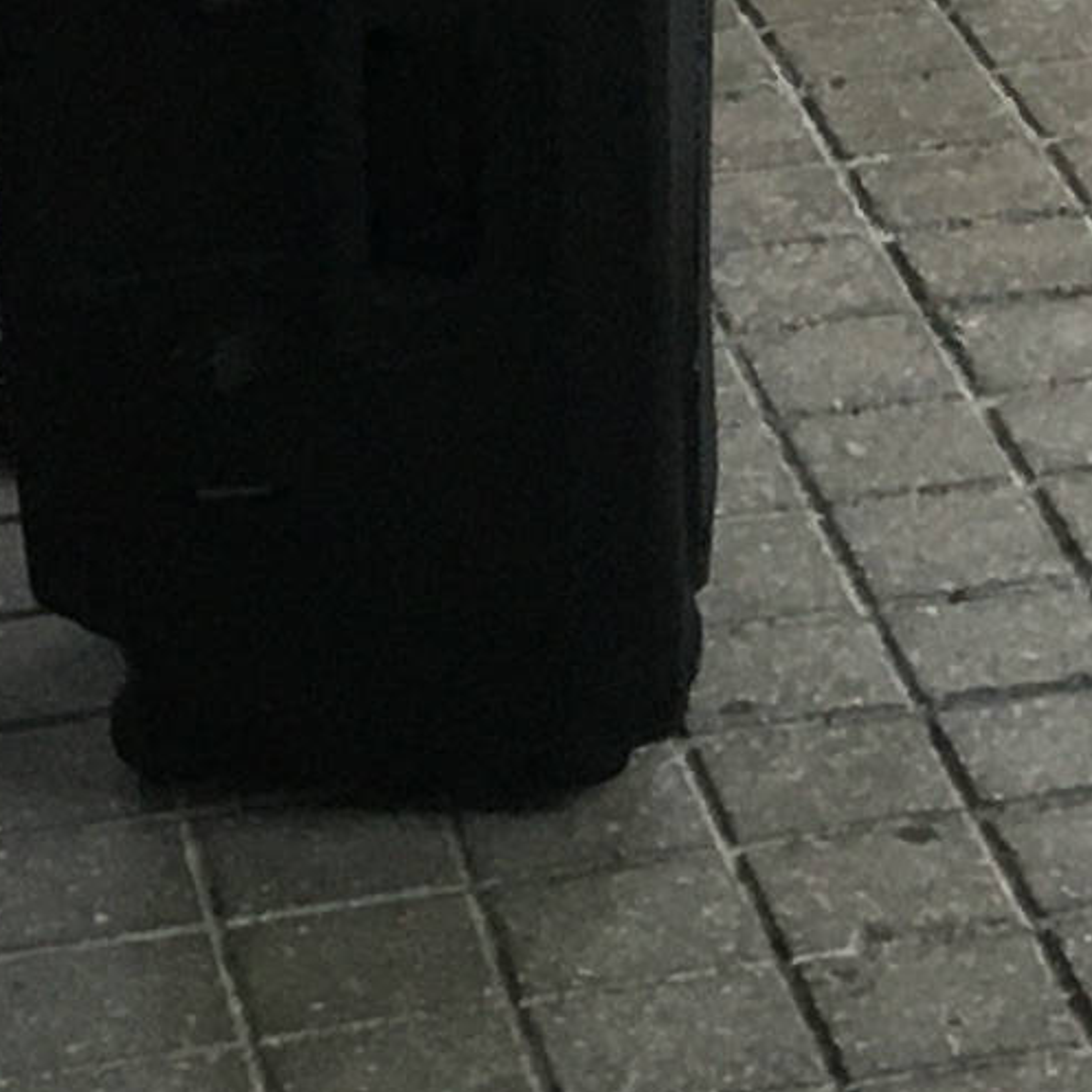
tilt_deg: -7.5
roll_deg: +0.6
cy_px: -1865
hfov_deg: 8.3
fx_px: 7424
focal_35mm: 208
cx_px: 1496
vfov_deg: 7.6
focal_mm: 4.15
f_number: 2.2
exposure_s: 1/33
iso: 64
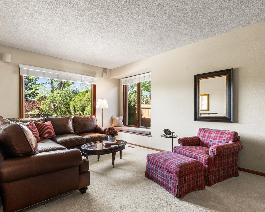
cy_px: 110
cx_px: 128
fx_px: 154
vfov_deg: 69.2
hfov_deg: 81.5
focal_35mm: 20
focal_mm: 16.5
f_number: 8
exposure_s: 1/5
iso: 500
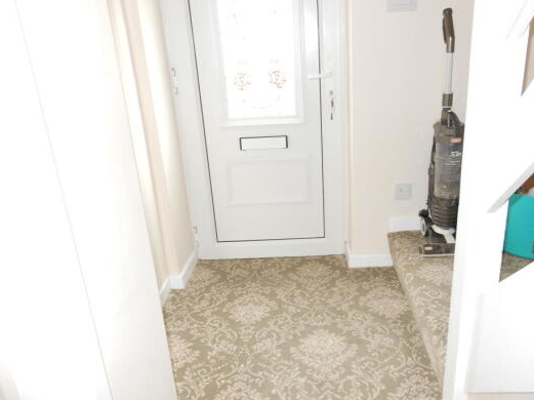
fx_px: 432
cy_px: 201
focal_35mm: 28
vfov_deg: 49.7
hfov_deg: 63.4
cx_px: 289
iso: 200
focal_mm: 4.5
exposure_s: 1/30
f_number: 3.7
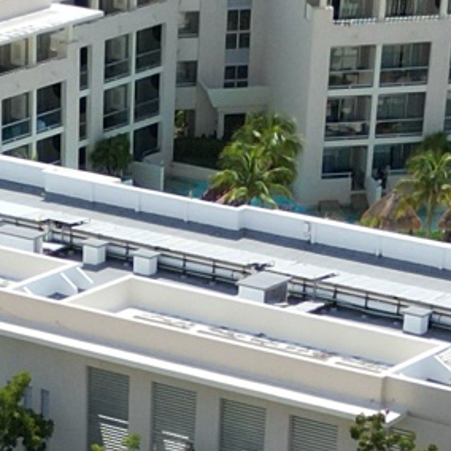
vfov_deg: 8.1
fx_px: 2639
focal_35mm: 179
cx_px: -43
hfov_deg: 9.7
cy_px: 1424
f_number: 1.7
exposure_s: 1/350
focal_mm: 6.72
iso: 110
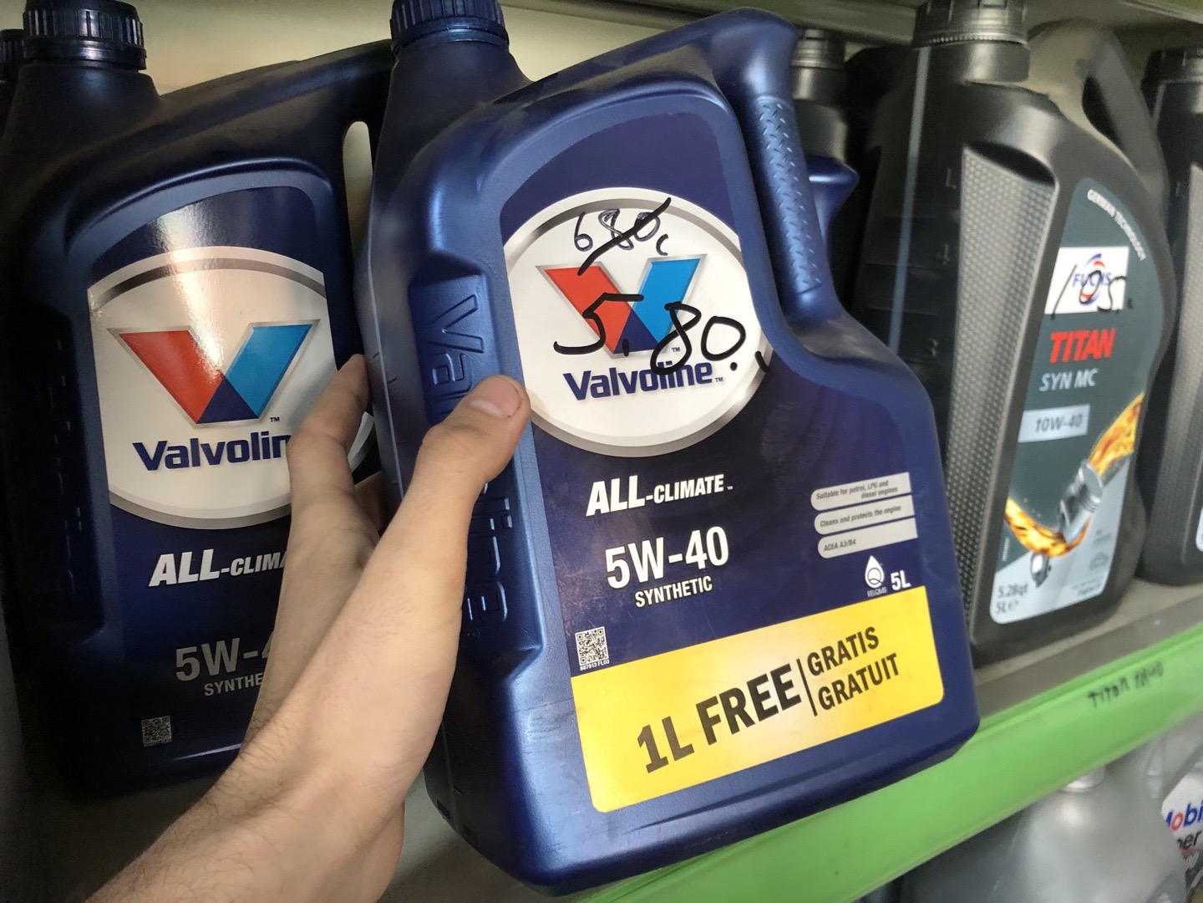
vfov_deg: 49.7
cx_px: 602
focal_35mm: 28
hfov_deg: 63.4
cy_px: 452
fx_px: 973
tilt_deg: -12.2
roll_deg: +0.8
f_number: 1.8
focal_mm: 4
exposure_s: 1/15
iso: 50
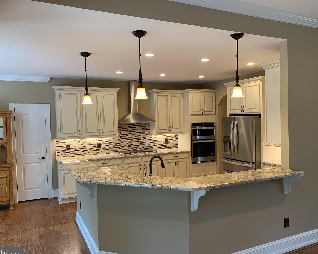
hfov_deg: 62.2
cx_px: 156
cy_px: 130
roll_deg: +1.0
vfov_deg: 51.5
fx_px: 264
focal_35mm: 28
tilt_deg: -1.4
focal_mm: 4.25
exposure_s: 1/60
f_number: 1.8
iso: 80
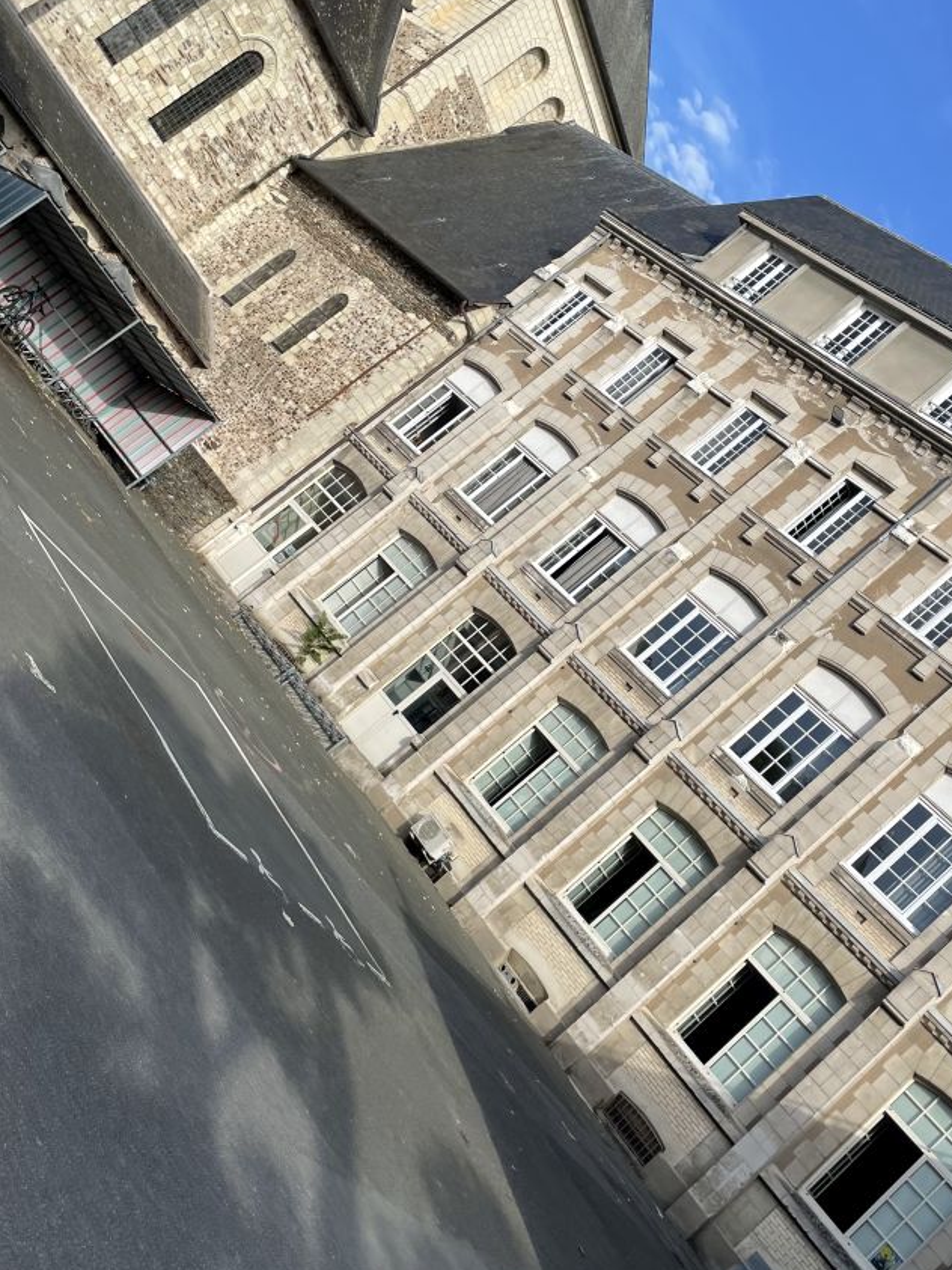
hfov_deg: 38.6
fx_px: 1357
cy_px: 529
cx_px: 554
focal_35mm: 37
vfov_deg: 49.9
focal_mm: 4.2
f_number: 1.6
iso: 32
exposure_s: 1/2882
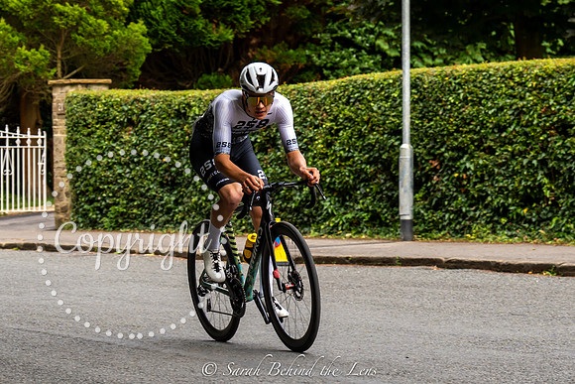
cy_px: 216
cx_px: 215
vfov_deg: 9.6
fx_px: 2289
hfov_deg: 14.3
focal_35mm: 143
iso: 250
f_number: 4.5
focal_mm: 74
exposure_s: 1/640
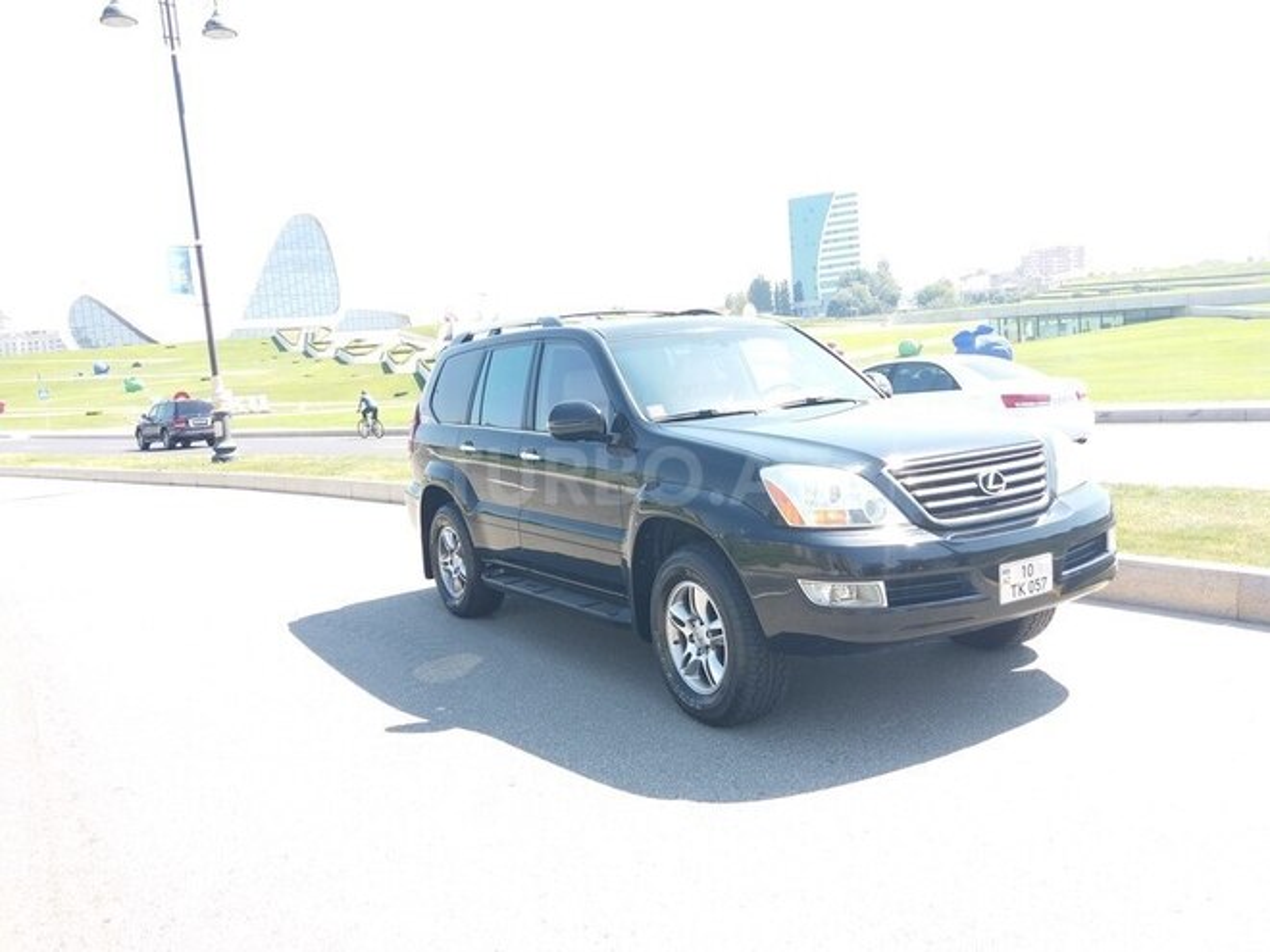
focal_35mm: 28
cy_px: 476
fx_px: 1027
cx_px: 635
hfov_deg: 63.4
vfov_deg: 49.7
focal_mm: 3.7
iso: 40
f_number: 1.9
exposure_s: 1/270
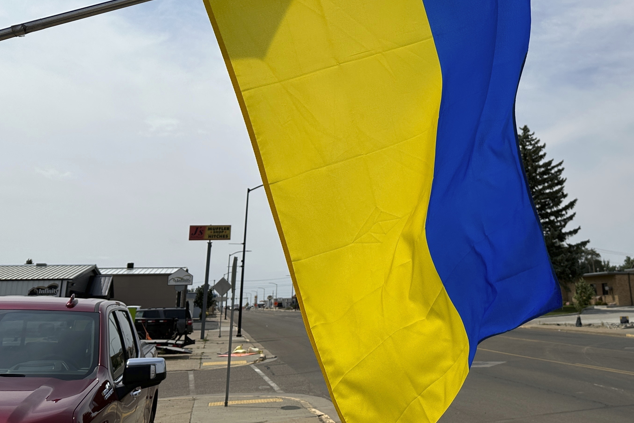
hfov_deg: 51.0
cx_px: 422
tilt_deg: +14.1
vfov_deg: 35.2
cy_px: 108
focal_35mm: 37
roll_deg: +1.3
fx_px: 652
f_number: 1.78
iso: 80
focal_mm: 6.86
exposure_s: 1/12048
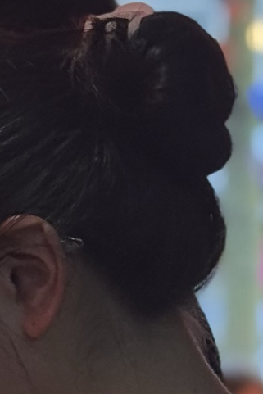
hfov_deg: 5.4
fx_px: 2726
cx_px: -209
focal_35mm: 249
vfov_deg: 8.2
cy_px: 360
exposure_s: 1/50
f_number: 1.78
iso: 200
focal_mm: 6.76
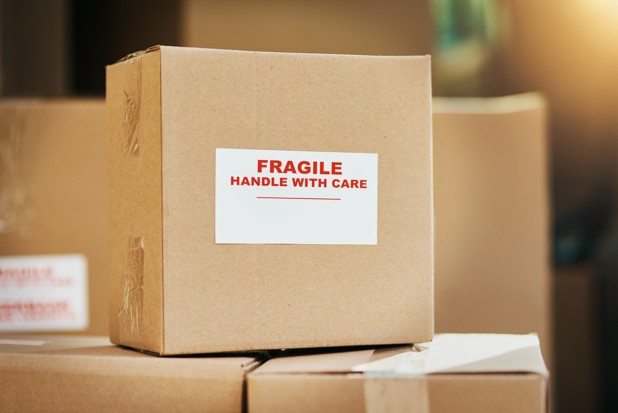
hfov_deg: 23.9
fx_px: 1459
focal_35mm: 85
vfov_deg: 16.1
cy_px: 206
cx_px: 309
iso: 125
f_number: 1.8
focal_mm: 85
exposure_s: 1/1600
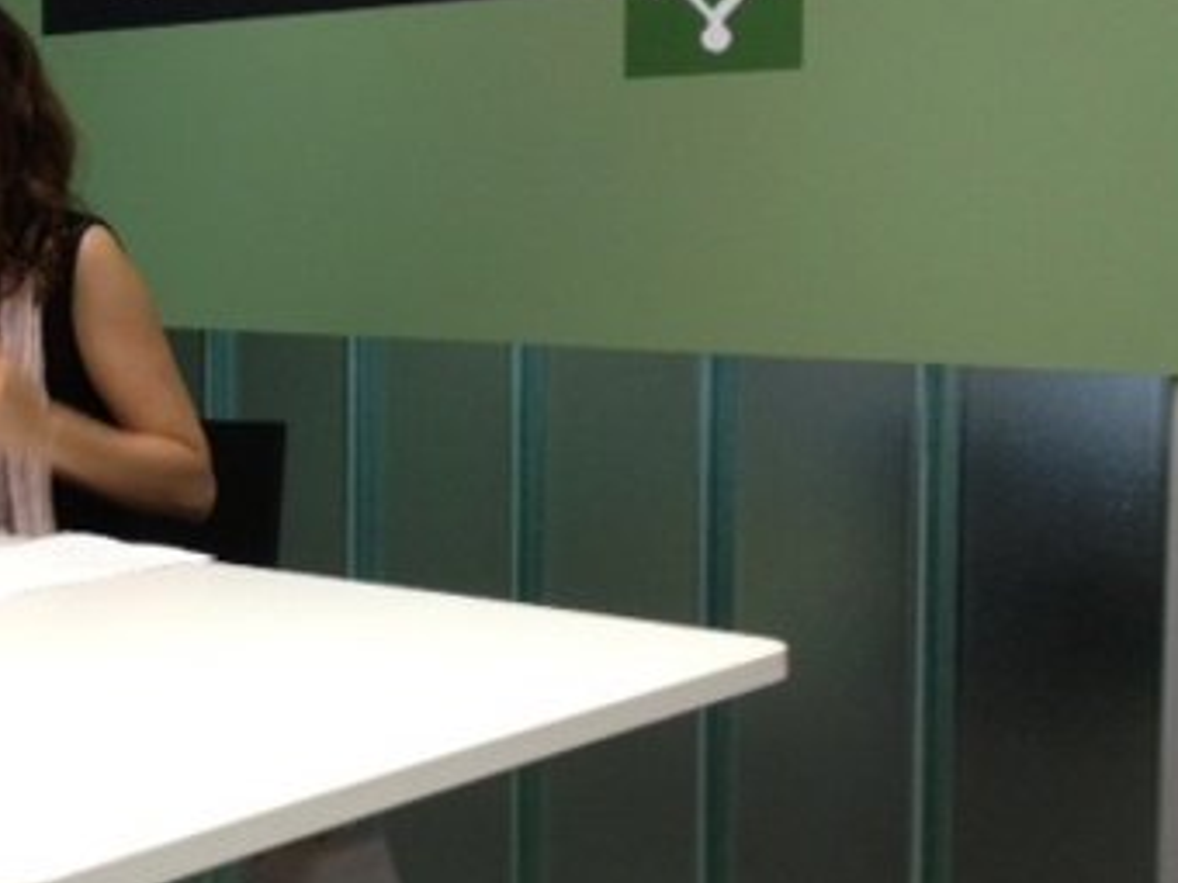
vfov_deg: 20.7
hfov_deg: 26.3
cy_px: 319
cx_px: 83
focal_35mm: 71
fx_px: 2416
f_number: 2.4
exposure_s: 1/20
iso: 100
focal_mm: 4.28
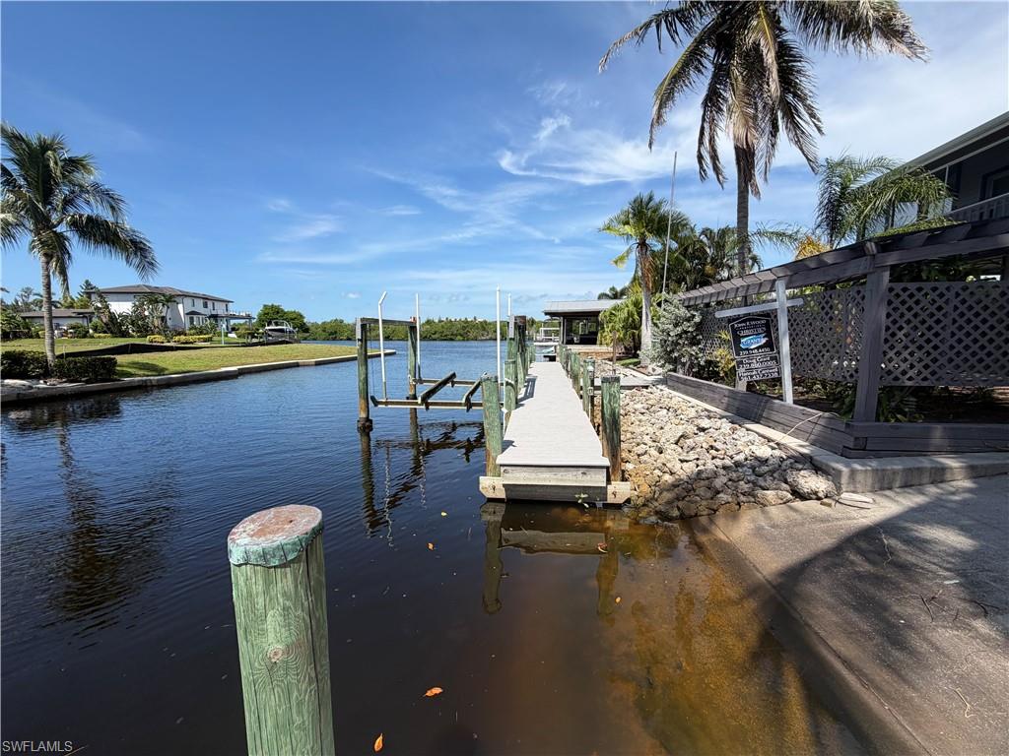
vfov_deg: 85.7
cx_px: 504
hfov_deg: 102.1
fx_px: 408
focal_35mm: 14
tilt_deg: -6.5
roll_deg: +0.4
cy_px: 378
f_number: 2.2
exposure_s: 1/770
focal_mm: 2.22
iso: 20
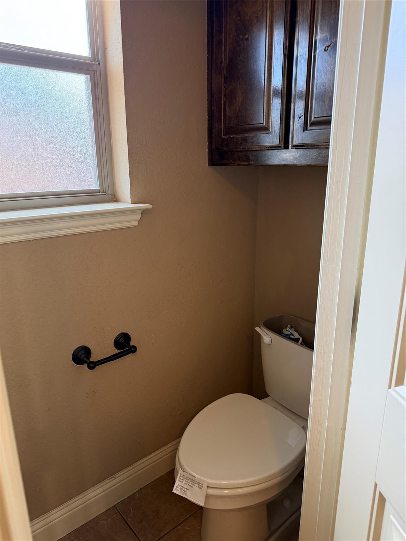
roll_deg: -0.3
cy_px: 270
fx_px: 375
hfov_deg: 56.8
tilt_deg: -15.9
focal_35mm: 24
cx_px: 203
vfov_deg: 71.6
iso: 400
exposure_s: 1/120
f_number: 1.78
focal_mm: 6.76
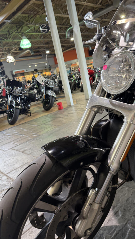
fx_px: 172
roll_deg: +7.5
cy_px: 123
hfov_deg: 42.9
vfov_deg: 69.8
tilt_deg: -13.1
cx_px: 72
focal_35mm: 27
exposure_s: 1/60
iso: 125
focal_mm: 6.76
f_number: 1.78
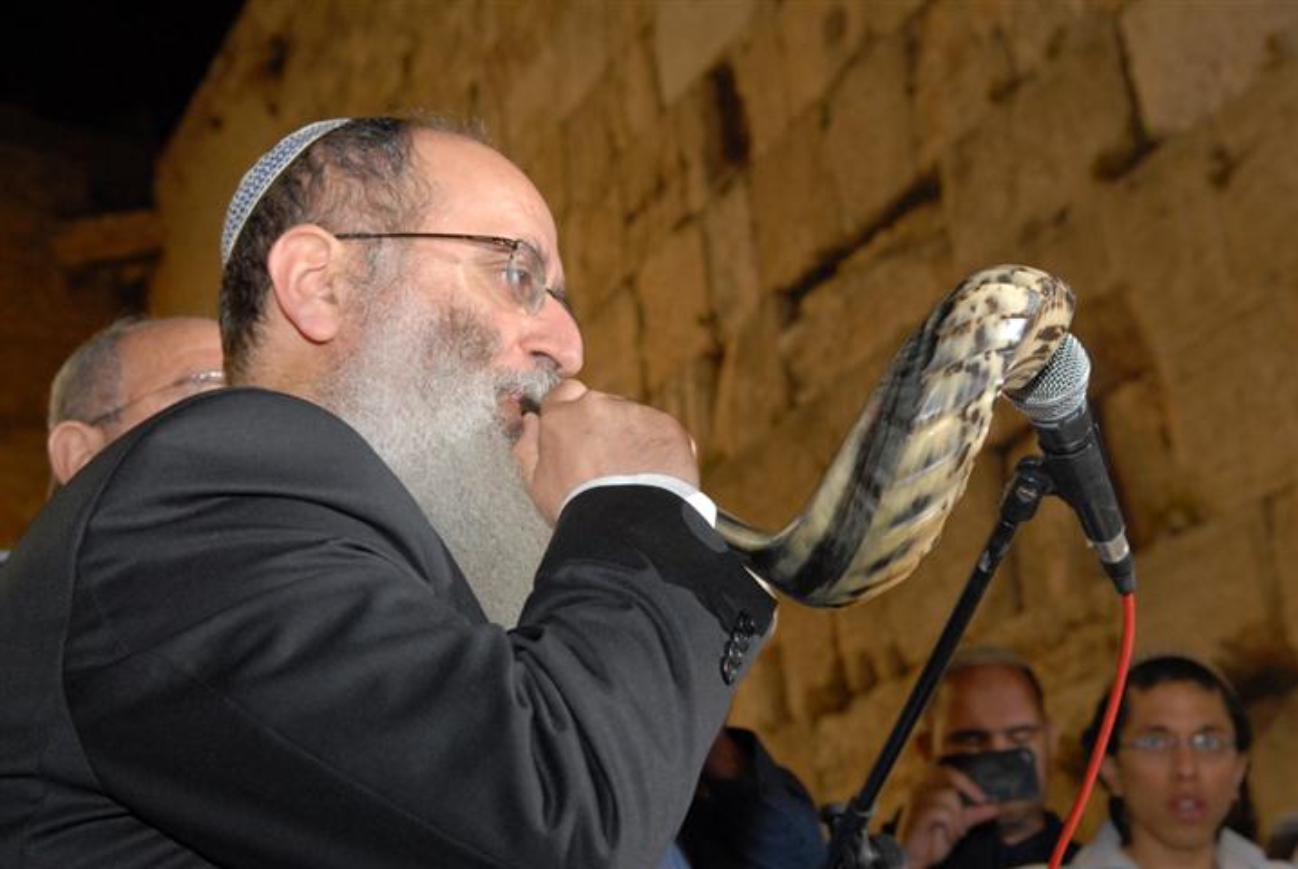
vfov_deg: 25.8
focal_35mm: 52
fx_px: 1895
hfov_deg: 37.8
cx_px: 649
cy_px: 434
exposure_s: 1/40
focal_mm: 35
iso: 500
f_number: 5.6
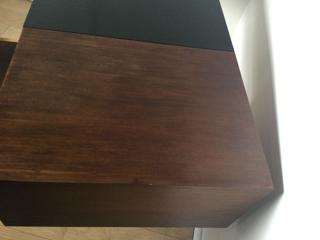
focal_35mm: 31
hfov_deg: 58.4
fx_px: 287
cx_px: 160
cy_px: 120
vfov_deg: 45.4
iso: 125
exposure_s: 1/33
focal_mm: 3.3
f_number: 2.4
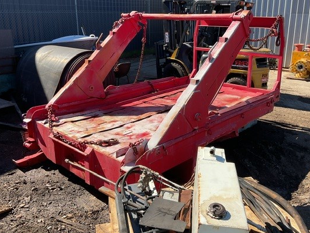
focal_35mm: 35
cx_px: 173
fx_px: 314
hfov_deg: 52.5
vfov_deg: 40.7
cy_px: 102
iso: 16
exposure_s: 1/944
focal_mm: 3
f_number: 1.8
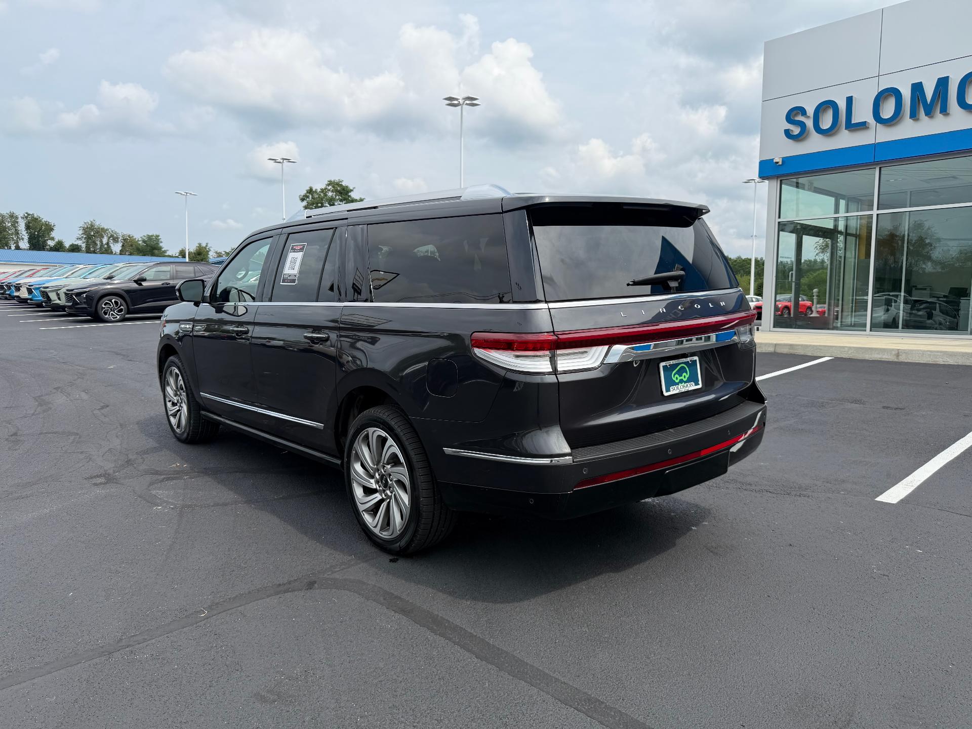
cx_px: 486
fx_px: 674
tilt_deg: -4.5
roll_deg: -0.2
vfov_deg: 56.8
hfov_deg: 71.6
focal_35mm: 24
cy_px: 364
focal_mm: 6.76
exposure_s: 1/4167
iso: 80
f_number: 1.78
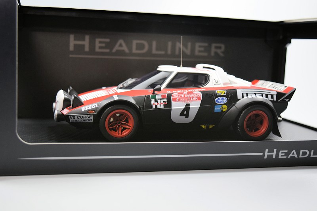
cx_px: 158
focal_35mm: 52
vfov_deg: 25.7
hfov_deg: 37.9
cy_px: 106
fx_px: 462
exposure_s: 1/60
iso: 450
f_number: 4.5
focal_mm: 35
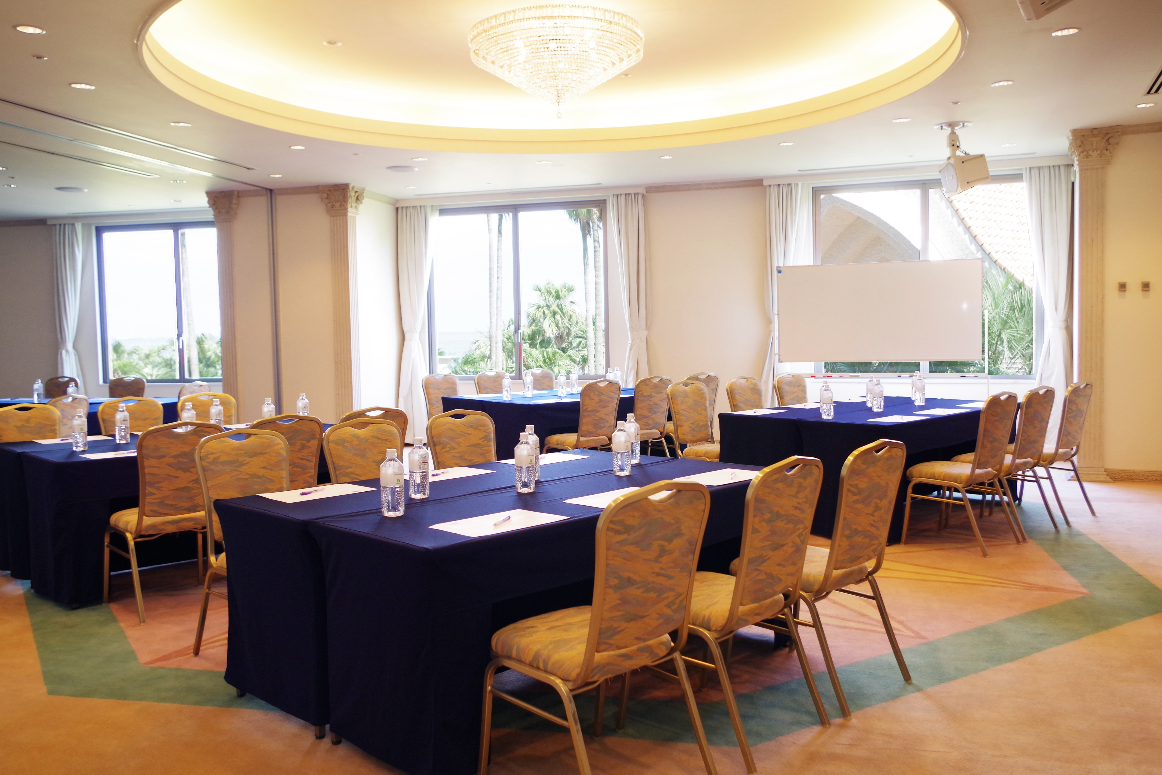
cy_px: 388
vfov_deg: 43.6
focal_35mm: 30
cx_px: 581
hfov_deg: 61.9
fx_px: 968
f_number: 4.5
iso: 800
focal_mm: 20
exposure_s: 1/80
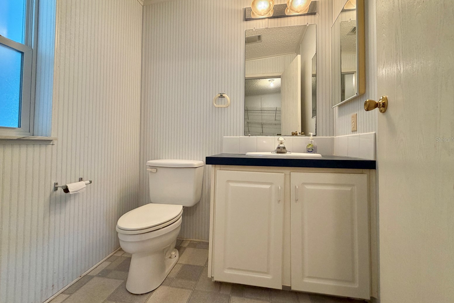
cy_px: 139
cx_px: 229
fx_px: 189
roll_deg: -0.4
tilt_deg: +1.0
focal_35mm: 15
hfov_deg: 100.4
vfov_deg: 77.2
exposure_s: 1/60
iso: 160
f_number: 2.2
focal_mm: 2.22
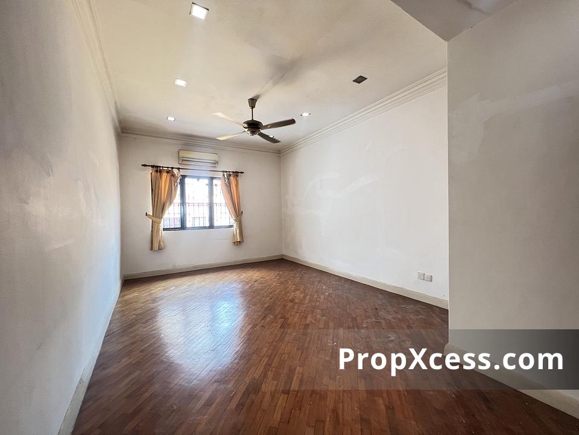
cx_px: 290
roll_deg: +1.2
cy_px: 218
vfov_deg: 89.9
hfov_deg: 106.2
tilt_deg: -1.9
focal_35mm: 13
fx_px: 217
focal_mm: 1.57
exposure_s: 1/50
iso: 200
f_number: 1.8
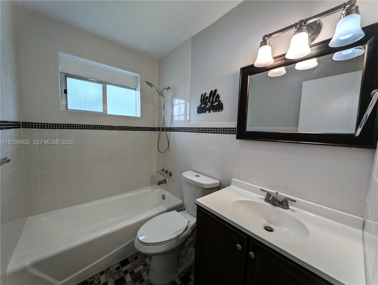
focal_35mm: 12
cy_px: 142
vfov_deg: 94.6
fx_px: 131
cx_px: 189
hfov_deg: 110.5
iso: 45
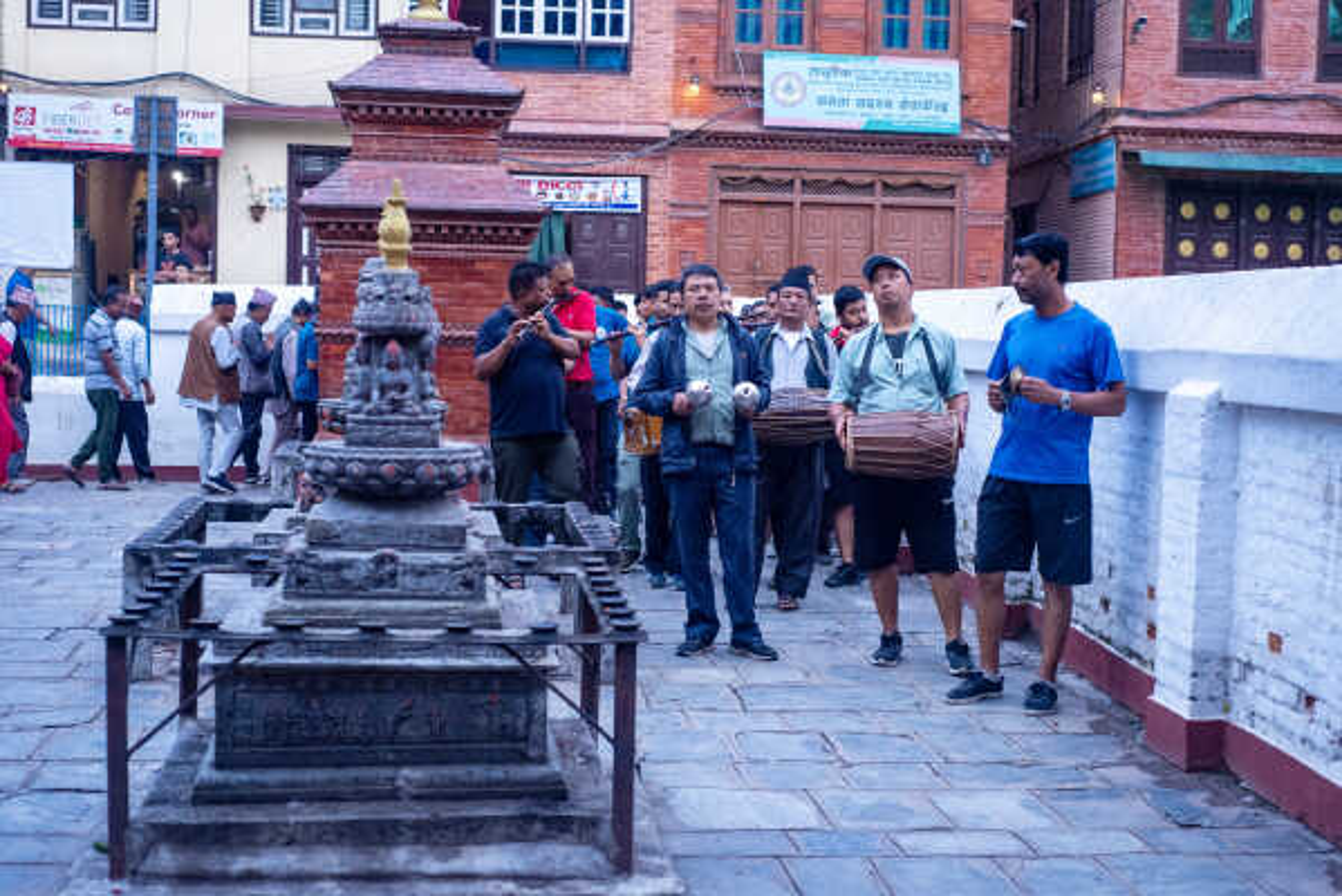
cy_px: 448
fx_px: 1865
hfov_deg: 39.6
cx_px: 671
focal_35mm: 50
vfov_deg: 27.0
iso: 2500
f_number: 3.5
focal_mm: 50
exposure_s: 1/250
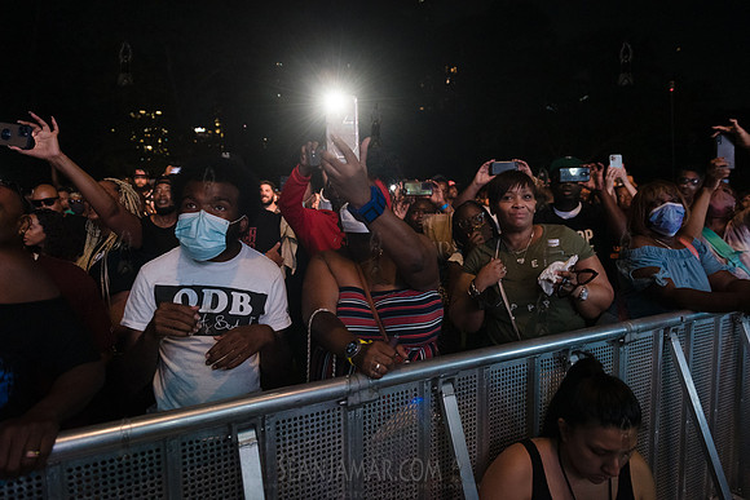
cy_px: 250
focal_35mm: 24
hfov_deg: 73.7
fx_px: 500
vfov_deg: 53.2
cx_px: 375
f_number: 3.5
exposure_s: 1/125
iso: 3200
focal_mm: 24
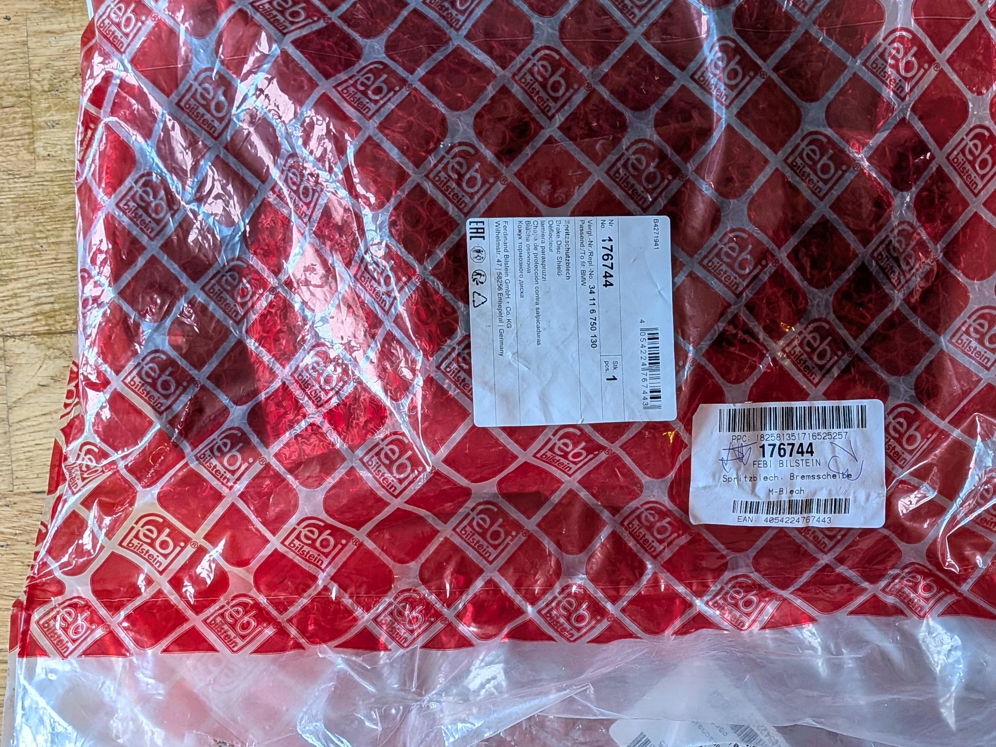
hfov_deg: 45.4
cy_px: 505
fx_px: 1180
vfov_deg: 34.8
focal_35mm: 41
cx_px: 620
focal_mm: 4.53
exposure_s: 1/50
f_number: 1.7
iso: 111
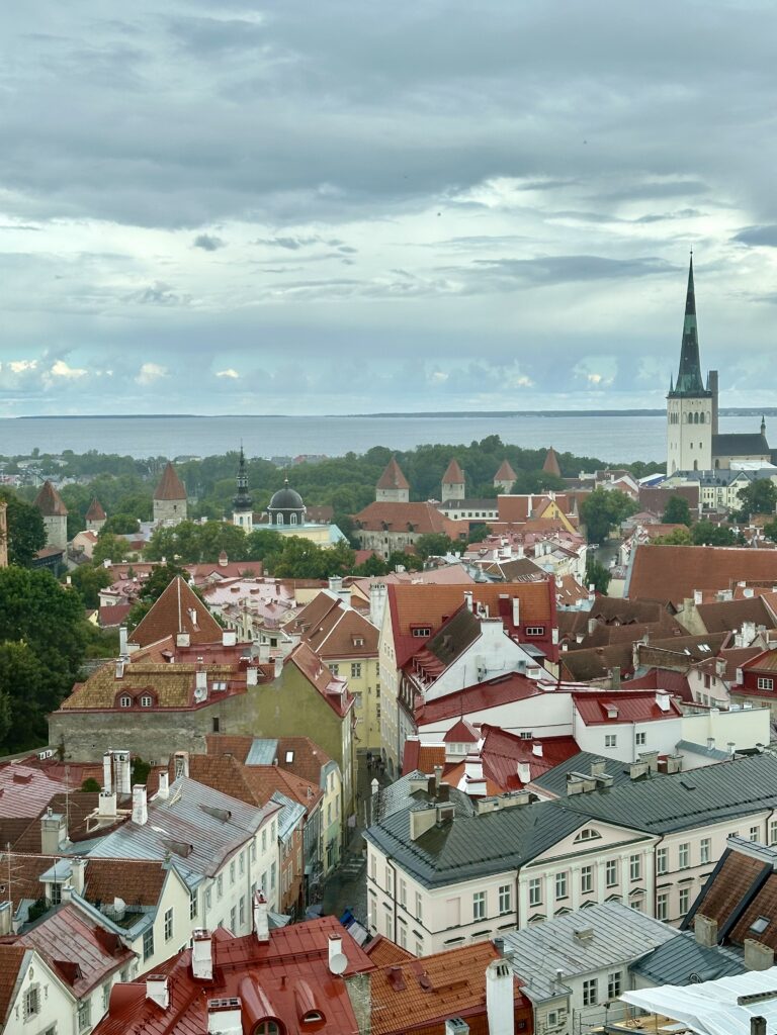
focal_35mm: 48
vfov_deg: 39.7
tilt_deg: -3.2
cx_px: 388
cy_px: 518
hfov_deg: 30.3
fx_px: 1437
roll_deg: +0.1
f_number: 1.78
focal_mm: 6.86
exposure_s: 1/2070
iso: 64
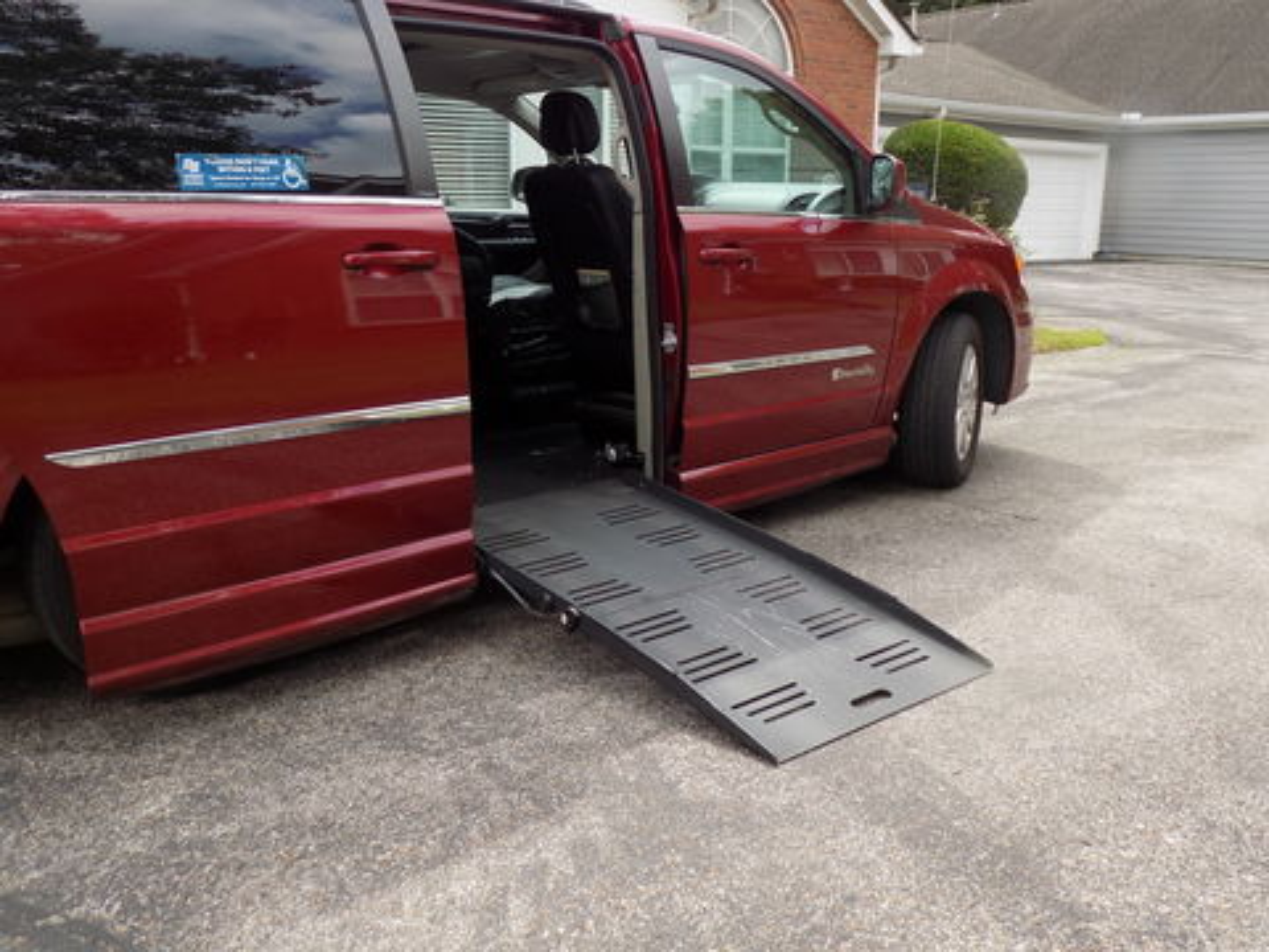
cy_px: 476
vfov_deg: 46.8
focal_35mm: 30
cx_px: 634
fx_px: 1100
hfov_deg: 60.0
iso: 80
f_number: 3.3
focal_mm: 5.3
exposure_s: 1/200
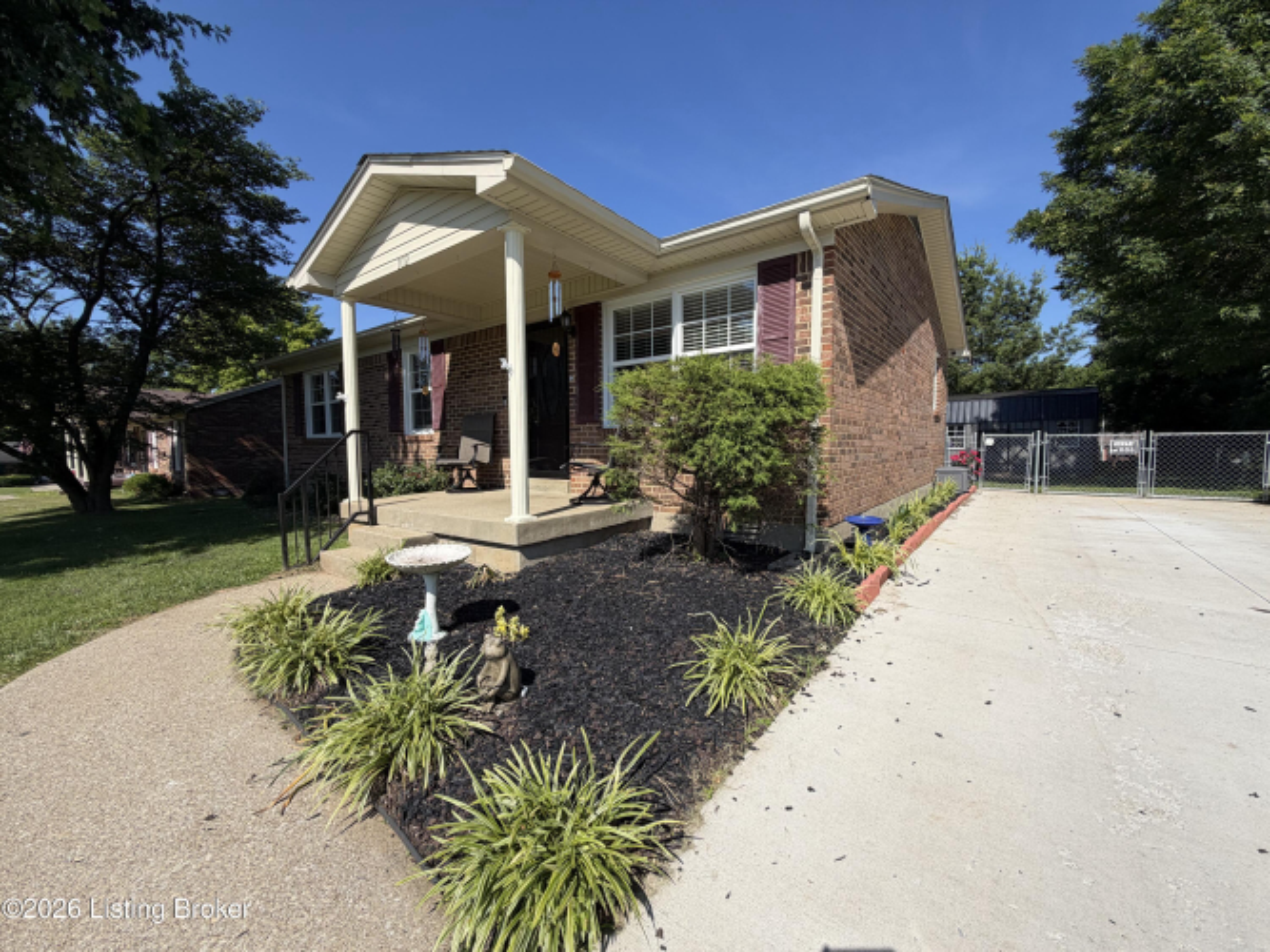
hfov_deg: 102.1
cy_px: 476
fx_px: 514
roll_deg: +0.2
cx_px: 635
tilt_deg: -3.7
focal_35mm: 14
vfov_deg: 85.7
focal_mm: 2.22
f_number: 2.2
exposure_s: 1/876
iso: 20
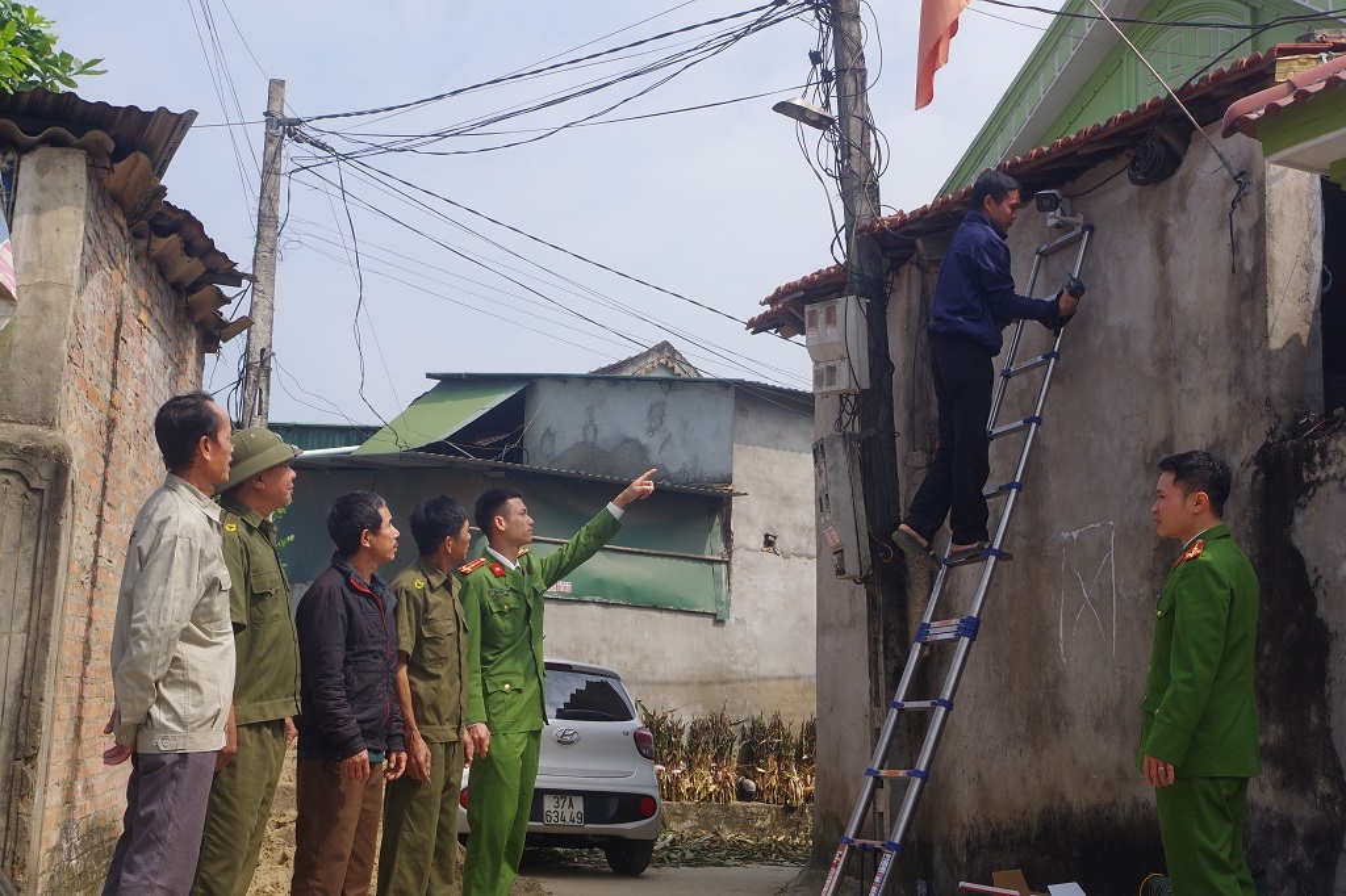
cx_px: 673
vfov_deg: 27.5
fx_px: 1831
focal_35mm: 49
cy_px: 448
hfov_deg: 40.4
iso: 100
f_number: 9
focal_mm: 32.5
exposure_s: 1/160
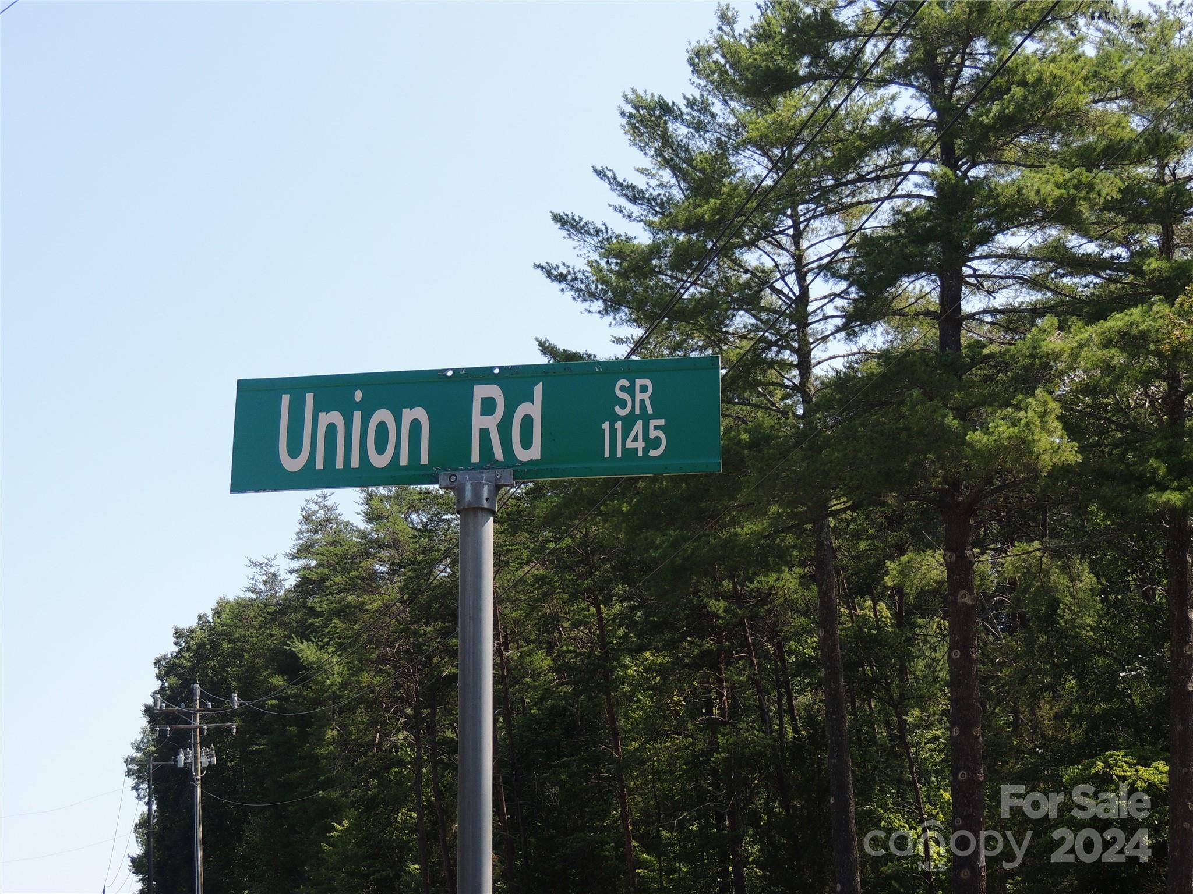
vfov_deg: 21.0
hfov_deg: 27.8
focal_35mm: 70
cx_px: 596
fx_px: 2412
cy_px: 447
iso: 100
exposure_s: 1/500
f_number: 3.9
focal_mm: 12.4
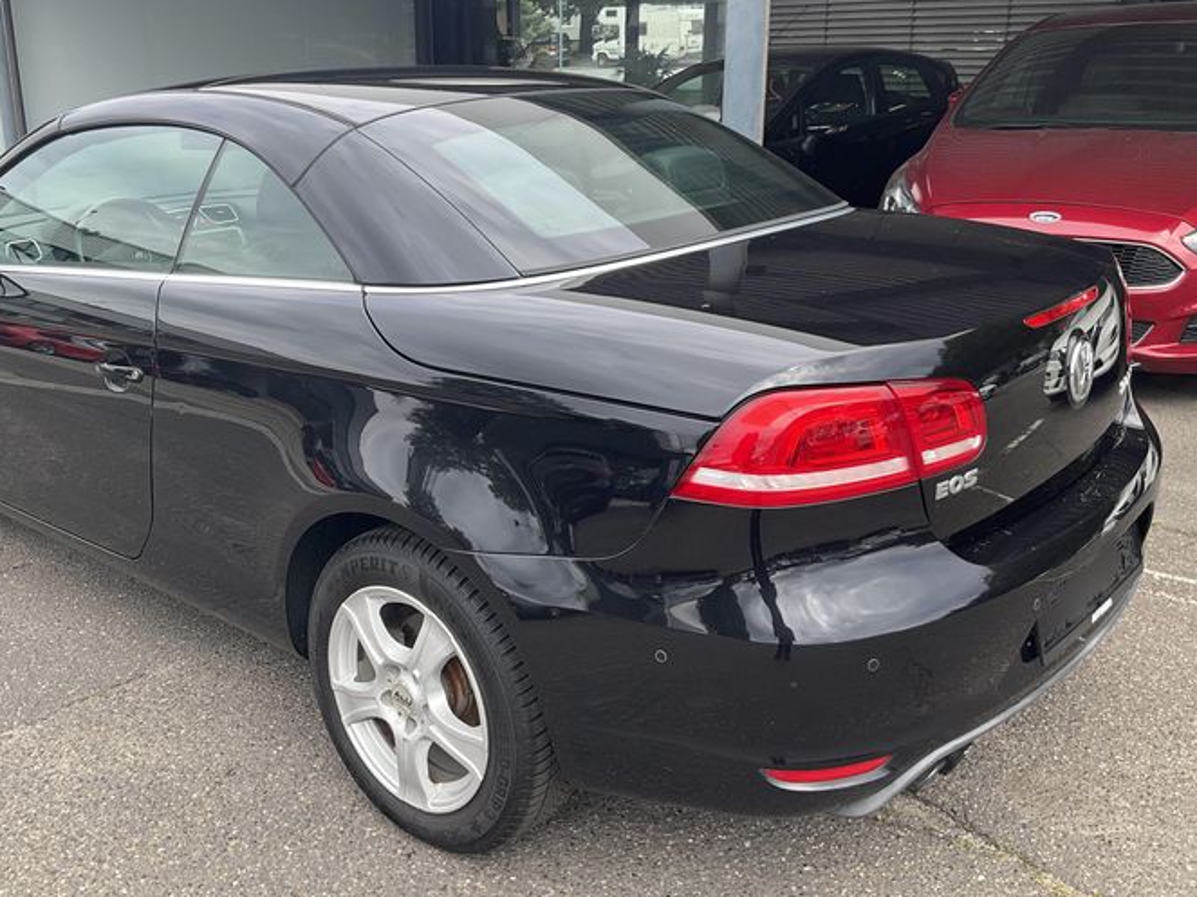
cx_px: 487
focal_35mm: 35
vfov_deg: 40.7
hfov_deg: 52.3
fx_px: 1210
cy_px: 413
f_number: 1.8
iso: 25
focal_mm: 3
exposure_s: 1/391
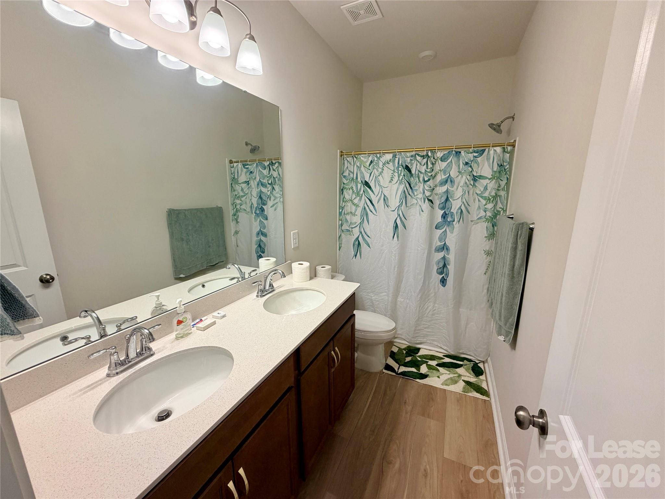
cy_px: 250
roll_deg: +0.9
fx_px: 269
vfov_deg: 85.7
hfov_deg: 102.1
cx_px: 332
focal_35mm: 14
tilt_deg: -12.0
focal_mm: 2.22
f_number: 2.2
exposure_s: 1/120
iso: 200
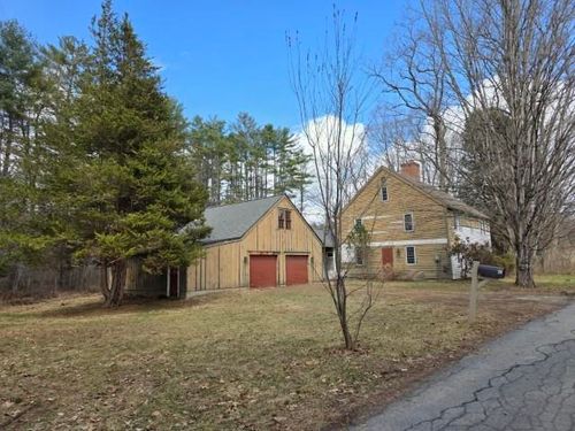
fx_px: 382
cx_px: 288
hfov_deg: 73.9
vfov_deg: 58.9
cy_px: 216
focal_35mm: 23
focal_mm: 6.3
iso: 80
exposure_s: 1/3084
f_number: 1.7
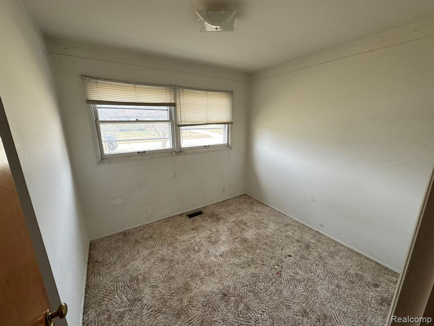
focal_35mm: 14
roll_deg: +0.4
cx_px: 217
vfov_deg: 85.7
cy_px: 163
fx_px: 176
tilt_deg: -14.3
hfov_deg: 102.1
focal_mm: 2.22
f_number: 2.2
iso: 100
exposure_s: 1/99
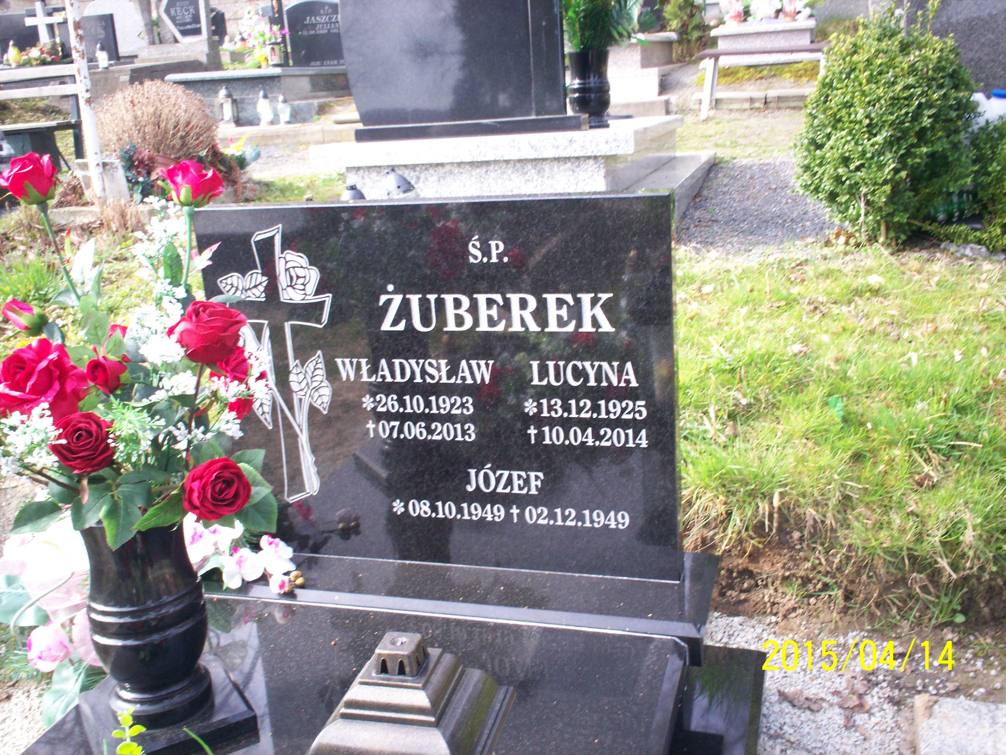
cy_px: 378
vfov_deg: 39.7
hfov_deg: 51.4
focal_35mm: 36
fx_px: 1046
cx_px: 503
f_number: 4.5
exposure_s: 1/62.3
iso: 100
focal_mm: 6
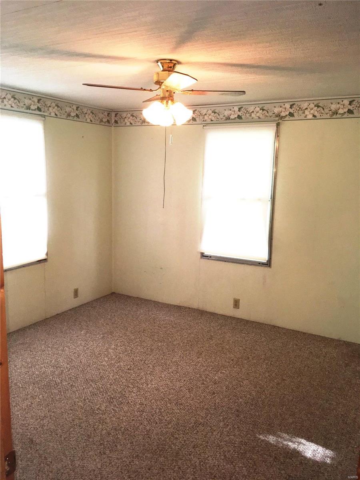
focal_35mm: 29
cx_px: 180
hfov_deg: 48.2
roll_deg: -1.6
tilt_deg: -10.9
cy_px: 240
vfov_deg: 61.7
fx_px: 402
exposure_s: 1/30
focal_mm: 4.15
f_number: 2.2
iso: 50
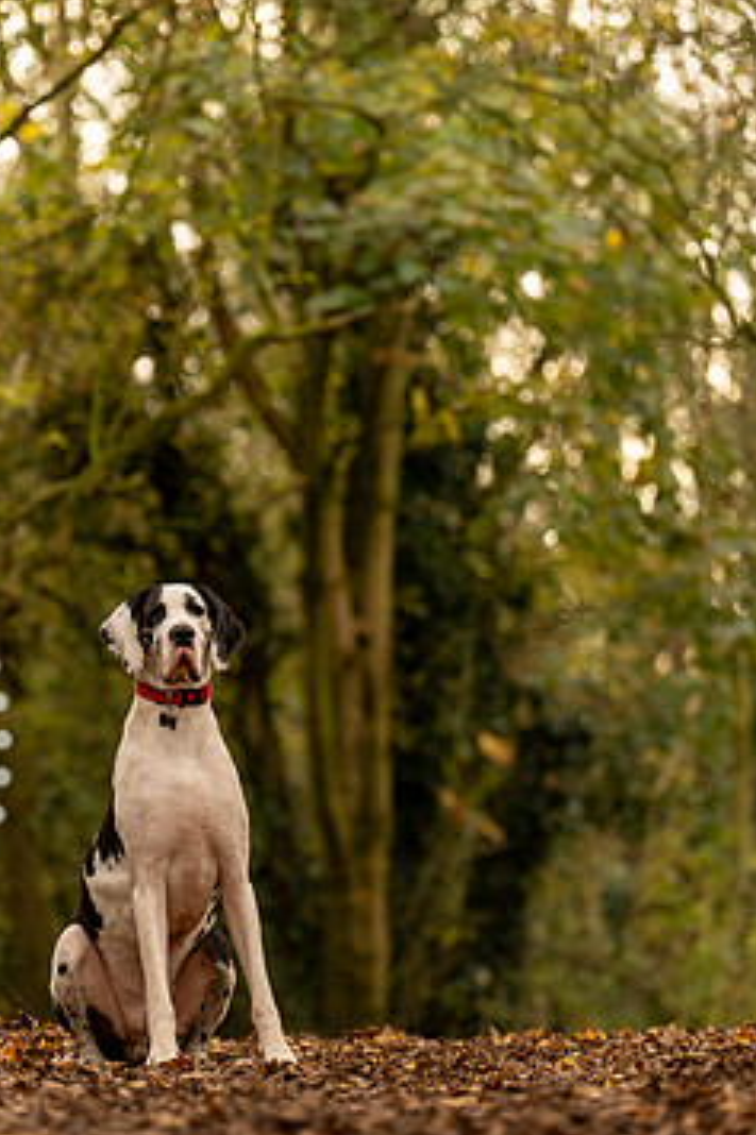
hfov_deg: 5.6
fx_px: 7661
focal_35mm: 243
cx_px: 207
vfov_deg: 8.5
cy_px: 582
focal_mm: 149
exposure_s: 1/640
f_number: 2.8
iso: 500
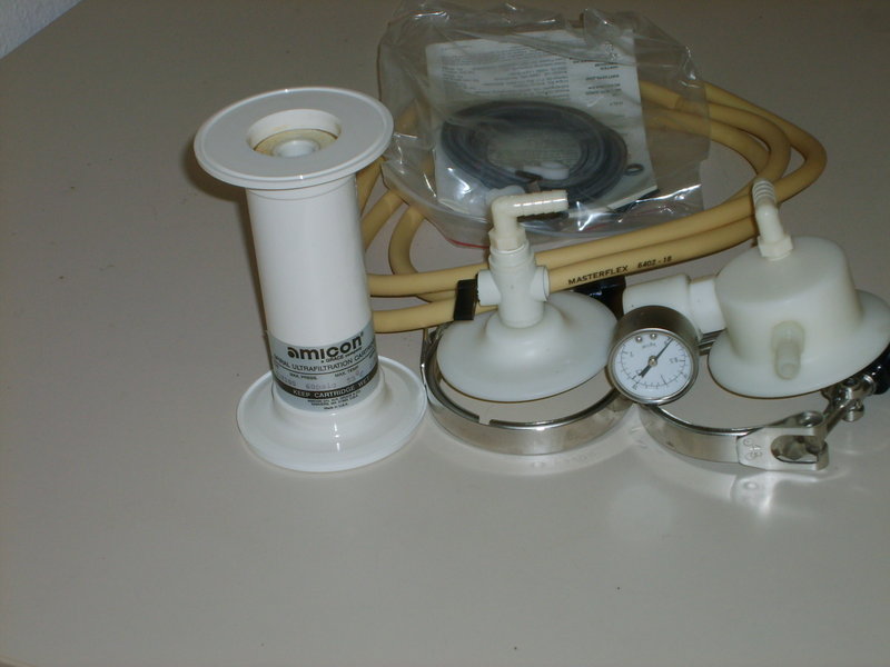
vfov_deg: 18.2
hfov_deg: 24.1
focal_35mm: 81
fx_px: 2083
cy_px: 334
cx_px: 445
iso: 100
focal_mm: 13.7
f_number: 4.2
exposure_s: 1/60
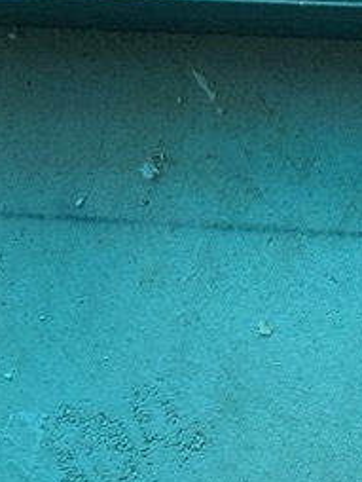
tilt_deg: -74.7
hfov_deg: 11.4
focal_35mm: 114
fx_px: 1587
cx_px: 788
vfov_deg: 16.7
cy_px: -42
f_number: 1.8
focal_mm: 3
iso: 16
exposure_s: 1/171
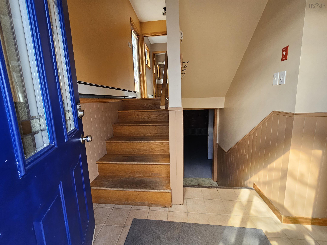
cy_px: 122
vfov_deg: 89.9
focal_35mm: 13
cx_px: 164
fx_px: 123
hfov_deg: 106.2
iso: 160
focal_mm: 2.2
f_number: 2.2
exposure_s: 1/77.4
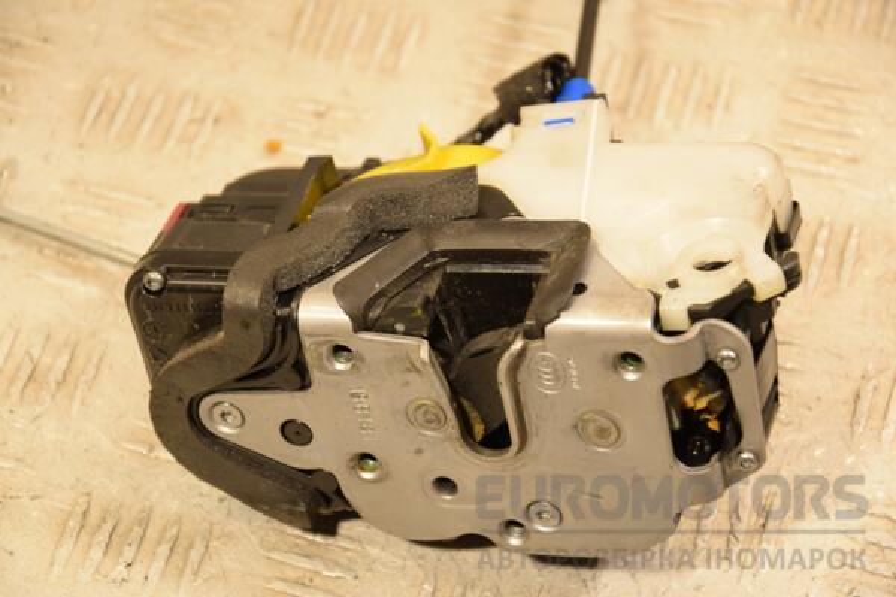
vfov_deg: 11.4
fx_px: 2986
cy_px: 298
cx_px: 448
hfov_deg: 17.1
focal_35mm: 120
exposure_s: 1/160
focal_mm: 80
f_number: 5.3
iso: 800
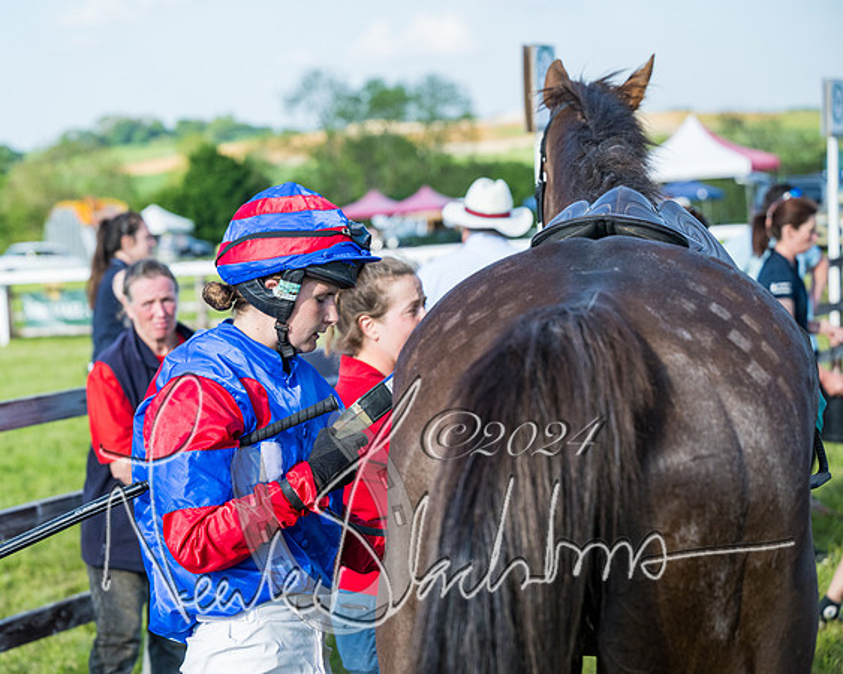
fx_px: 2050
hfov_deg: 23.2
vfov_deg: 18.7
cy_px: 337
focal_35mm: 82
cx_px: 346
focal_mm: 73
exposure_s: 1/4000
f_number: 4
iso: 800
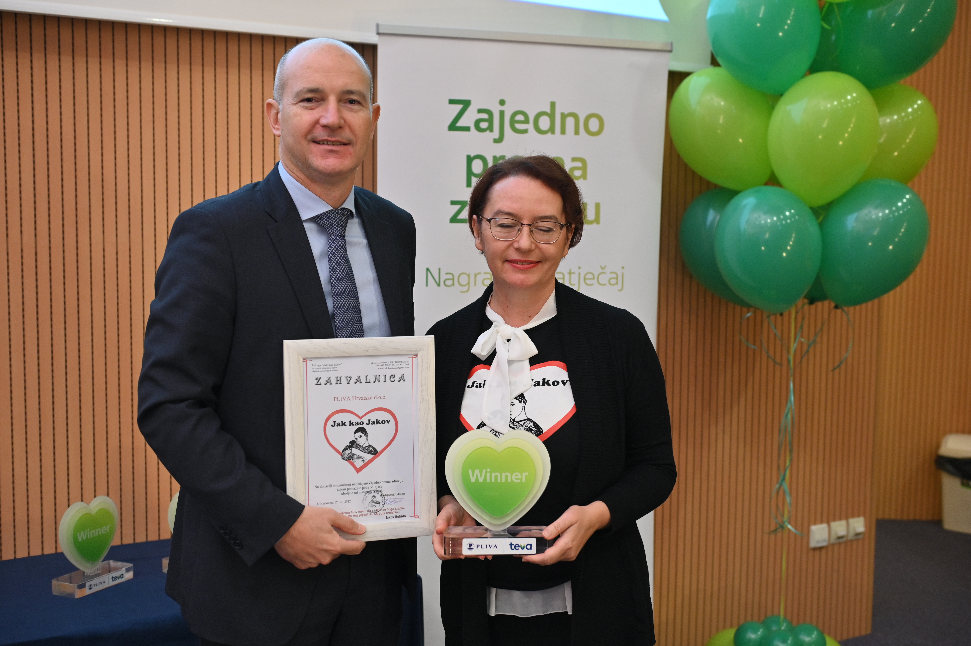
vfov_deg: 31.9
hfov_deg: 46.4
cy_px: 323
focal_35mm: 42
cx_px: 486
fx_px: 1132
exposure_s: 1/125
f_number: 3.5
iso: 1250
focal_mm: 42
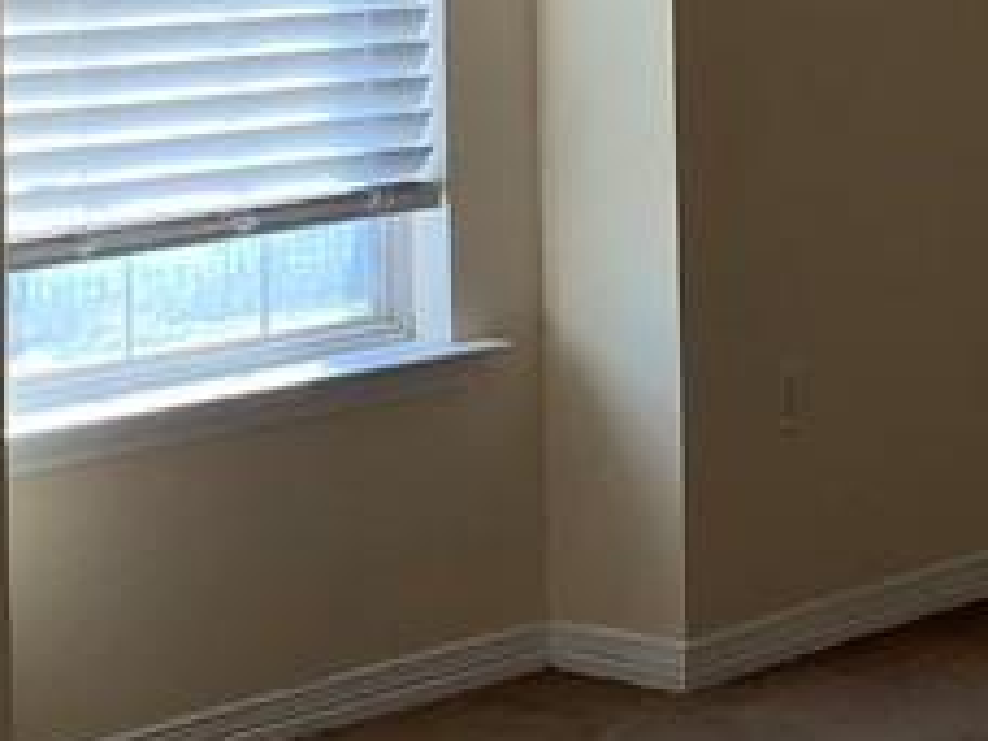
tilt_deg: -3.4
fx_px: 3339
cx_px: 815
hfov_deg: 16.7
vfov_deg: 12.5
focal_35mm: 117
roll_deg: +1.3
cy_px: -4
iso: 25
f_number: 1.8
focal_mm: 4.25
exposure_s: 1/142
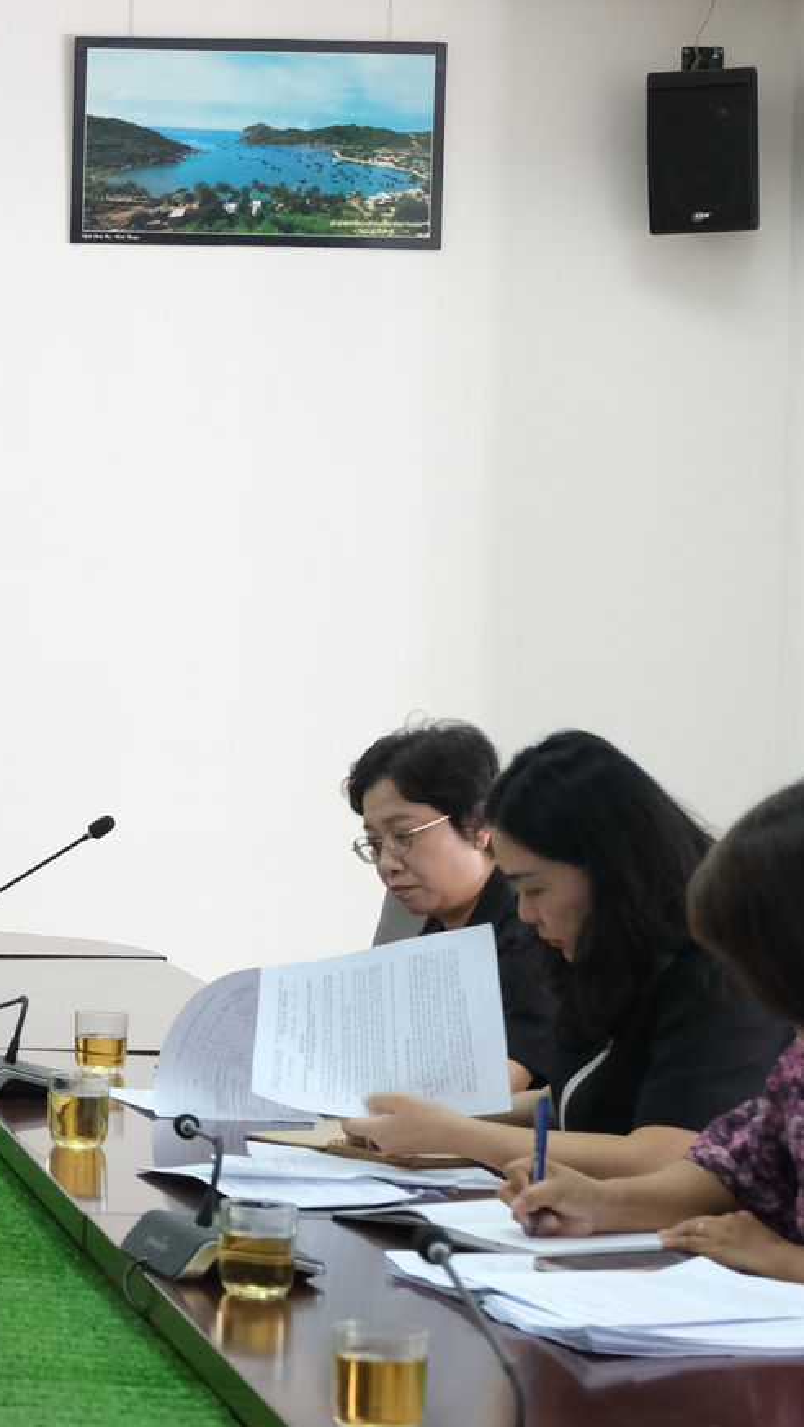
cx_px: -546
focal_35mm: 108
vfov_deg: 19.8
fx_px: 4091
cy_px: 718
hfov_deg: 10.7
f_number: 4
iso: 2500
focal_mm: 29.2
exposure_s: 1/200
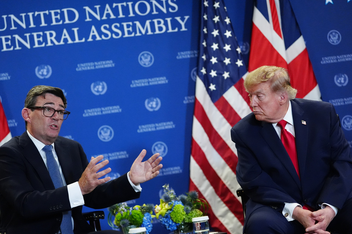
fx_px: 909
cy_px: 128
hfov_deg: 21.9
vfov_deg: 14.7
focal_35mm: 93
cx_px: 172
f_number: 2.8
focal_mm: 85
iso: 5000
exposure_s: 1/500
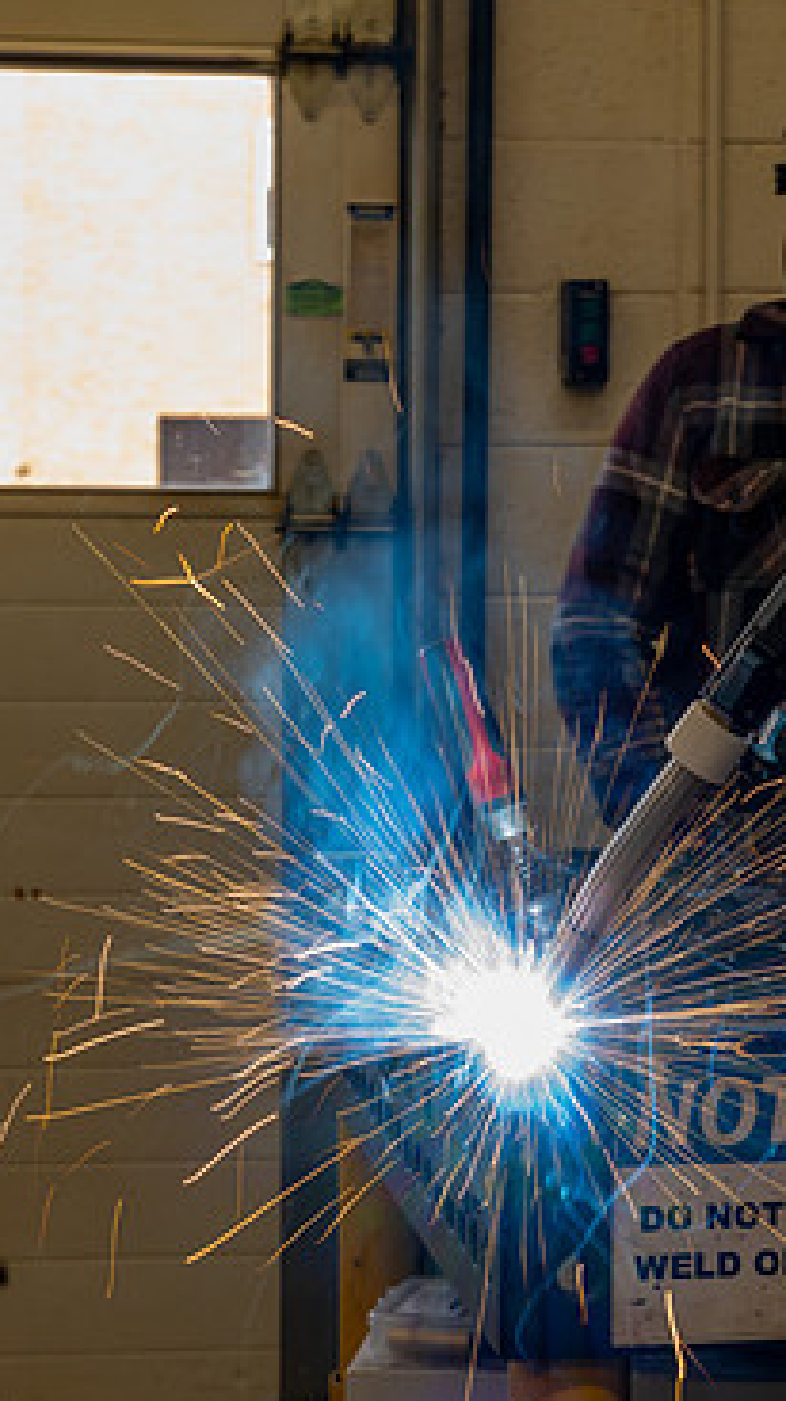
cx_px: 504
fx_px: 3340
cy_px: 660
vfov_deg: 23.7
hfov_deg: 13.4
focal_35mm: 90
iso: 400
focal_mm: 70
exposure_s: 1/25
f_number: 10
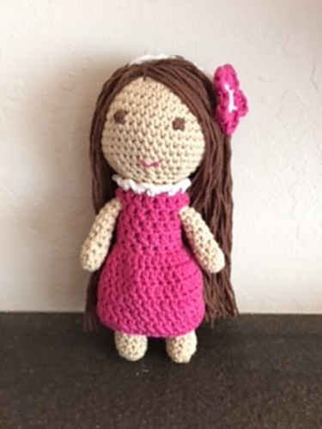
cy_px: 214
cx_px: 161
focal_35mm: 29
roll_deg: +0.6
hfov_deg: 48.2
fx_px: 360
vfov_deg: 61.7
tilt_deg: -20.0
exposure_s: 1/4
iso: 125
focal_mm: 4.15
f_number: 2.2
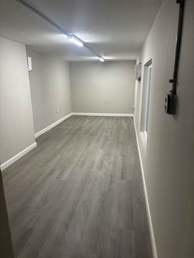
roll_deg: +0.9
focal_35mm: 26
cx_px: 97
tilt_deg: -14.7
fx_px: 194
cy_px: 129
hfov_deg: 53.1
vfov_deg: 67.3
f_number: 1.6
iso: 125
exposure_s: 1/60
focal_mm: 5.96
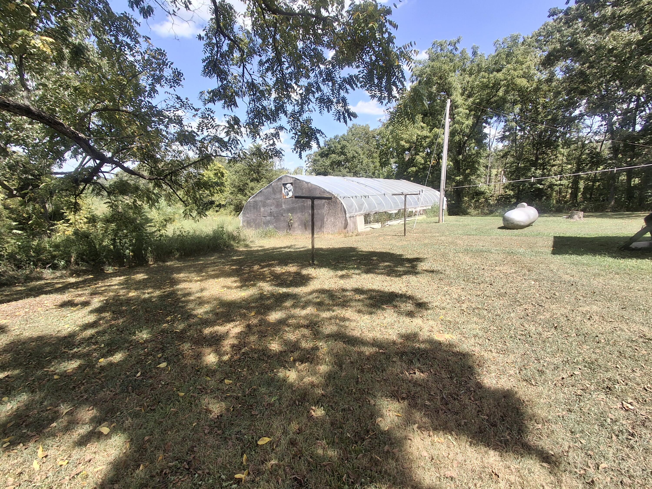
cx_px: 326
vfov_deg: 78.1
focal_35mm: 16
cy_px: 244
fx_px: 301
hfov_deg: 94.5
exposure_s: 1/622
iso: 40
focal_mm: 1.64
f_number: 2.2
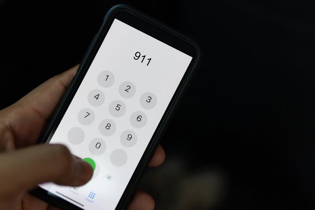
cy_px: 105
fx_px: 394
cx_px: 158
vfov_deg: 29.9
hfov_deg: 43.6
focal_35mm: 45
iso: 400
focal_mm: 30
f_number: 1.4
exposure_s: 1/250
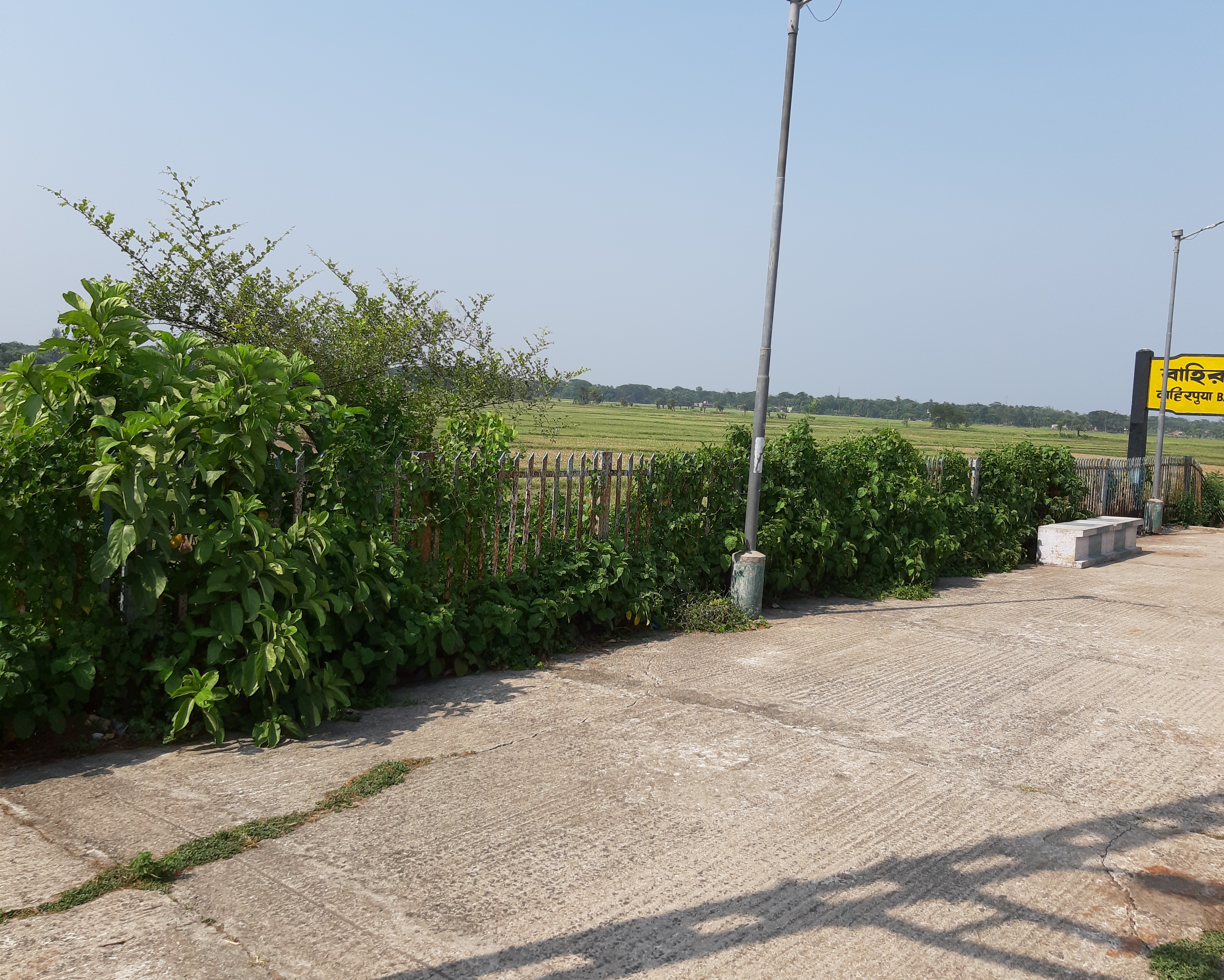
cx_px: 617
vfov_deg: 48.5
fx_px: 1087
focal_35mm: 30
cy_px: 500
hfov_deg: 58.8
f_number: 1.7
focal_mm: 3.93
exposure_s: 1/1266
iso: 40
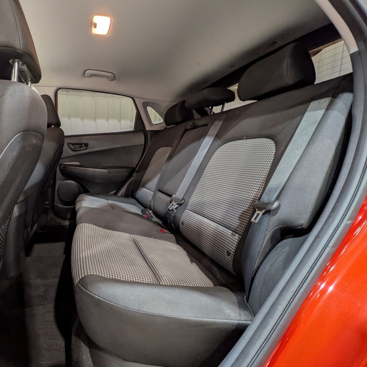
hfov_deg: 80.8
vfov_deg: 84.0
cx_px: 119
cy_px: 186
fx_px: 204
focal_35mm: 17
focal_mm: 1.83
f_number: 2.2
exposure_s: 1/24
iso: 127
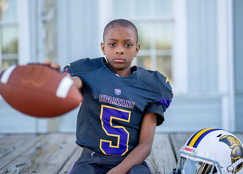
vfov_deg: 24.1
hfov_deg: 33.4
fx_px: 405
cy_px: 78
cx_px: 124
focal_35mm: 59
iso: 100
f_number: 1.2
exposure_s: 1/1600
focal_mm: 50
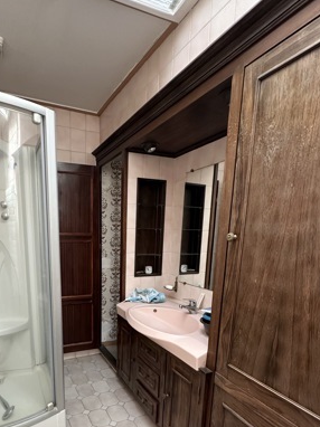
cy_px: 291
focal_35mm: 22
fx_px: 271
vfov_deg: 73.7
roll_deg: -0.6
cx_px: 119
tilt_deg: -11.1
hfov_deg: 60.2
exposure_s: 1/60
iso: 320
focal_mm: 2.22
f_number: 2.2
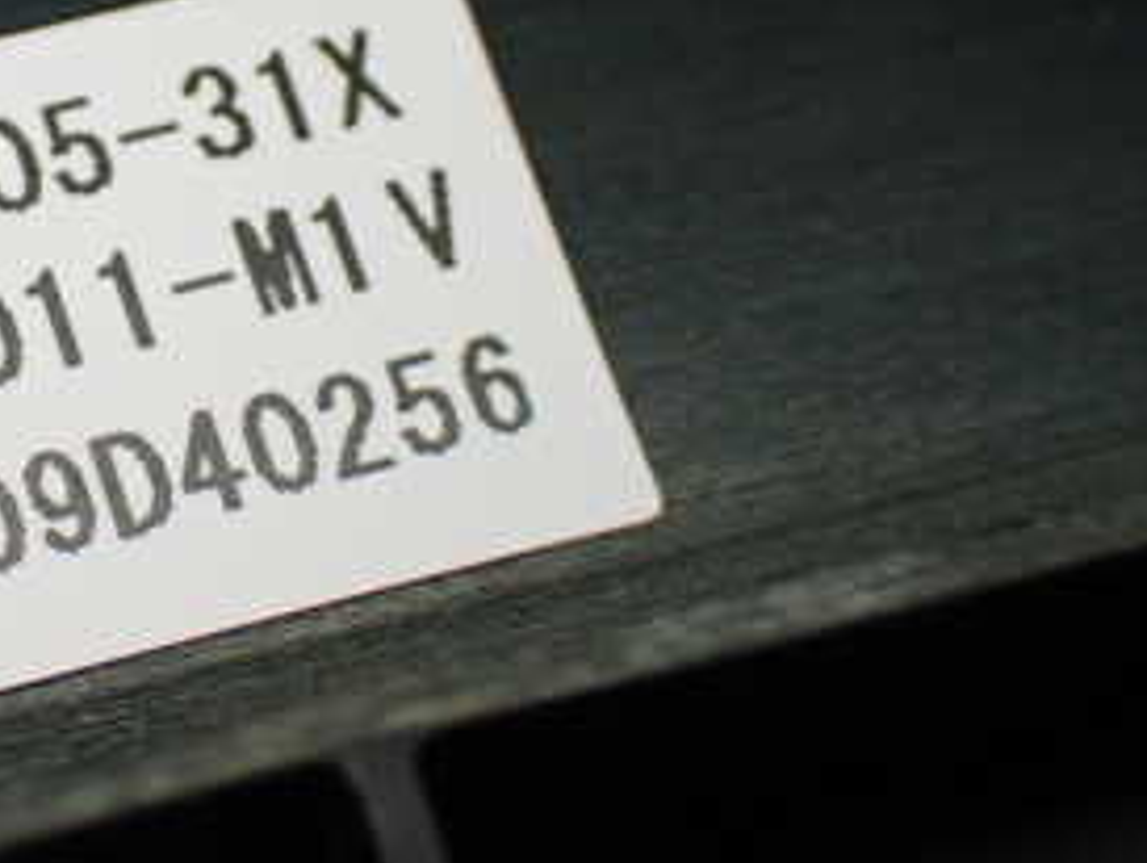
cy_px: 297
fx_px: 4212
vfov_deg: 11.7
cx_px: 167
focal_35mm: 127
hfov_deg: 15.4
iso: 400
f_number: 3.5
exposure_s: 1/250
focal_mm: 10.35
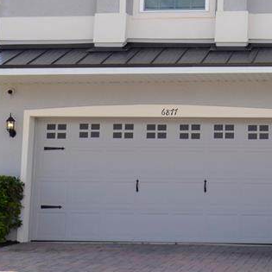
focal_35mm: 91
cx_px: 313
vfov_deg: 18.8
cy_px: 33
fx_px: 809
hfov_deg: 18.2
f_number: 8
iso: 100
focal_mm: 22
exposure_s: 1/250
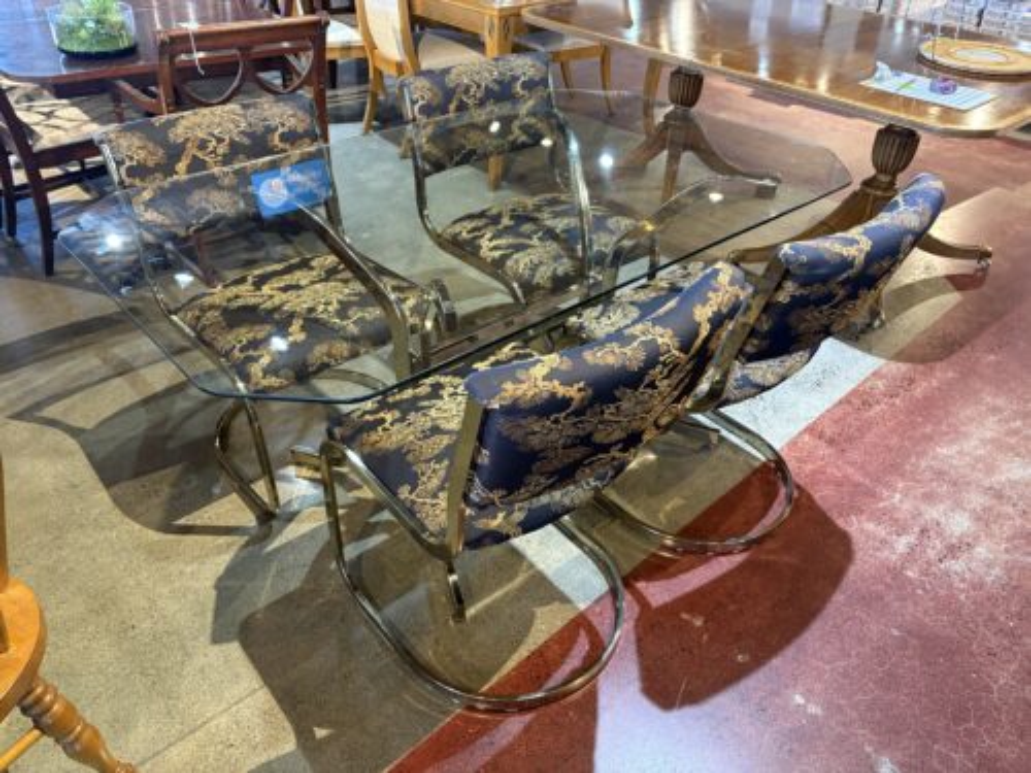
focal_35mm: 26
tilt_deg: -36.2
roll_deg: -1.3
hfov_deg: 67.3
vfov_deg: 53.1
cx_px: 516
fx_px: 774
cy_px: 386
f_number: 1.6
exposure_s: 1/60
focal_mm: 5.96
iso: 320
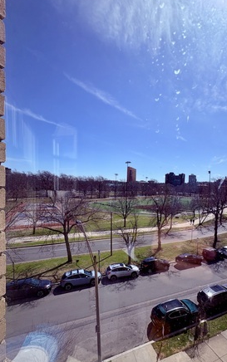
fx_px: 168
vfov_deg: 94.1
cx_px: 147
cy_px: 195
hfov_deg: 66.7
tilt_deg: -2.3
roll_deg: -2.0
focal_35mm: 17
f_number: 2.2
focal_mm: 2.22
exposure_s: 1/2584
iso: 50
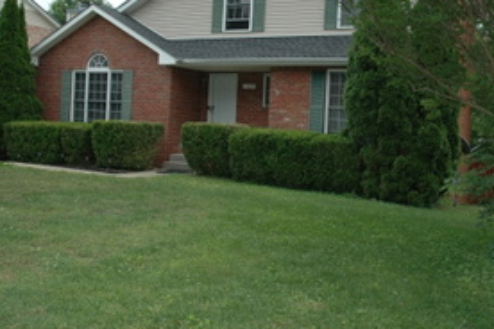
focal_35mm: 39
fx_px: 535
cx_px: 309
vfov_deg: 34.0
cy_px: 114
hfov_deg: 49.1
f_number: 5
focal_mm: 18
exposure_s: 1/500
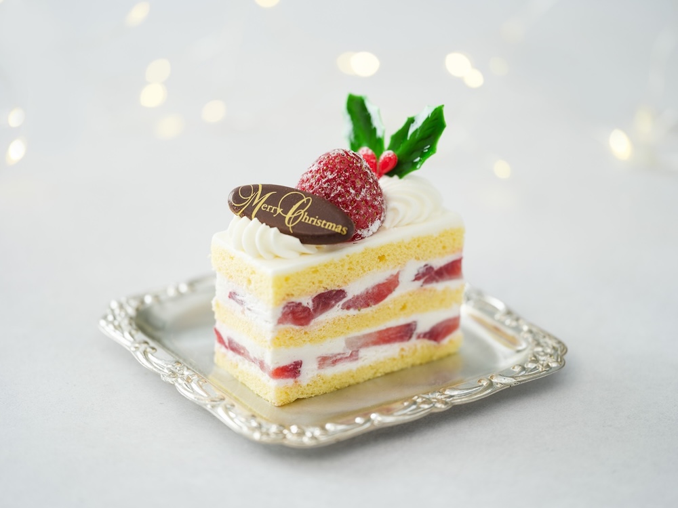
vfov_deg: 15.6
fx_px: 1861
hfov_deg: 20.7
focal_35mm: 95
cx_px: 339
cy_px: 254
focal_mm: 120
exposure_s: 1/125
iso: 320
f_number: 4
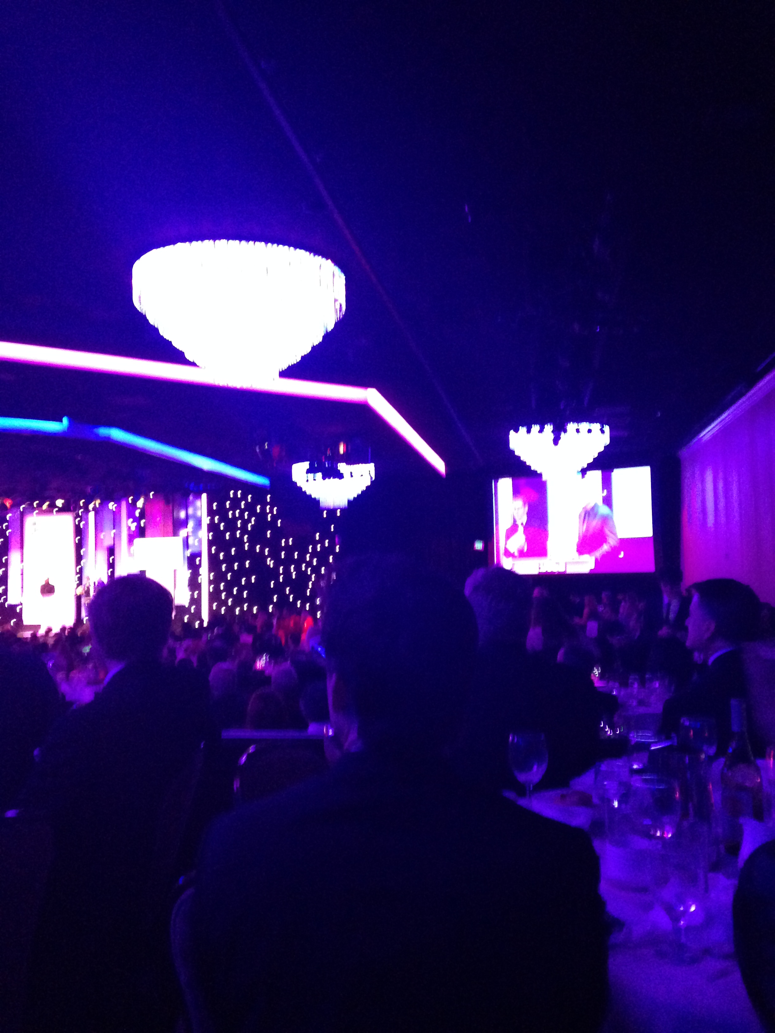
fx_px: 985
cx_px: 388
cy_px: 516
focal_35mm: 33
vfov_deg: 55.4
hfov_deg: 42.9
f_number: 2.4
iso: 500
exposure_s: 1/15
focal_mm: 4.12
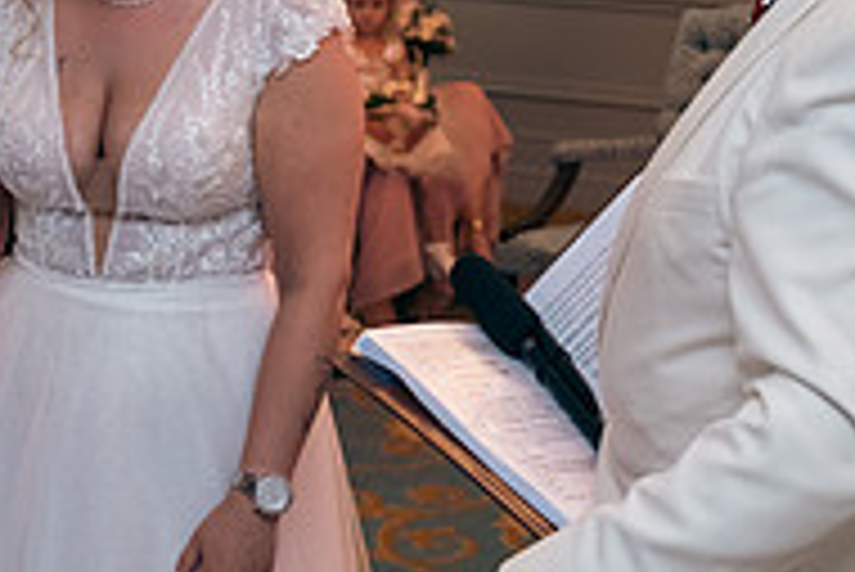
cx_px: -40
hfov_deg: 18.5
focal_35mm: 107
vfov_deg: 12.8
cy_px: 218
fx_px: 2543
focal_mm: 35
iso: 640
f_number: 3.5
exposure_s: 1/160
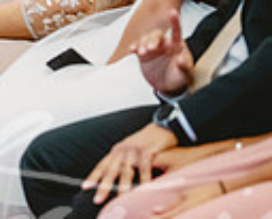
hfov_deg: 4.5
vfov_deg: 3.7
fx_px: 3421
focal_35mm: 424
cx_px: -70
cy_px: -10
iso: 2500
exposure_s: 1/320
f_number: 2.8
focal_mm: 100
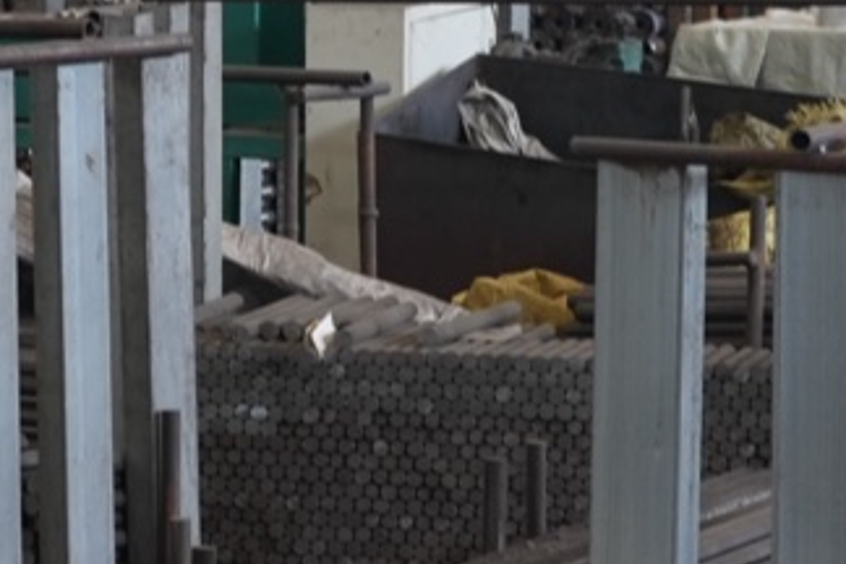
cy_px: 144
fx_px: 6063
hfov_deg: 7.5
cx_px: -1165
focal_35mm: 258
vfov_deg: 5.3
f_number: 2.8
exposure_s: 1/40
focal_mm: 38
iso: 500
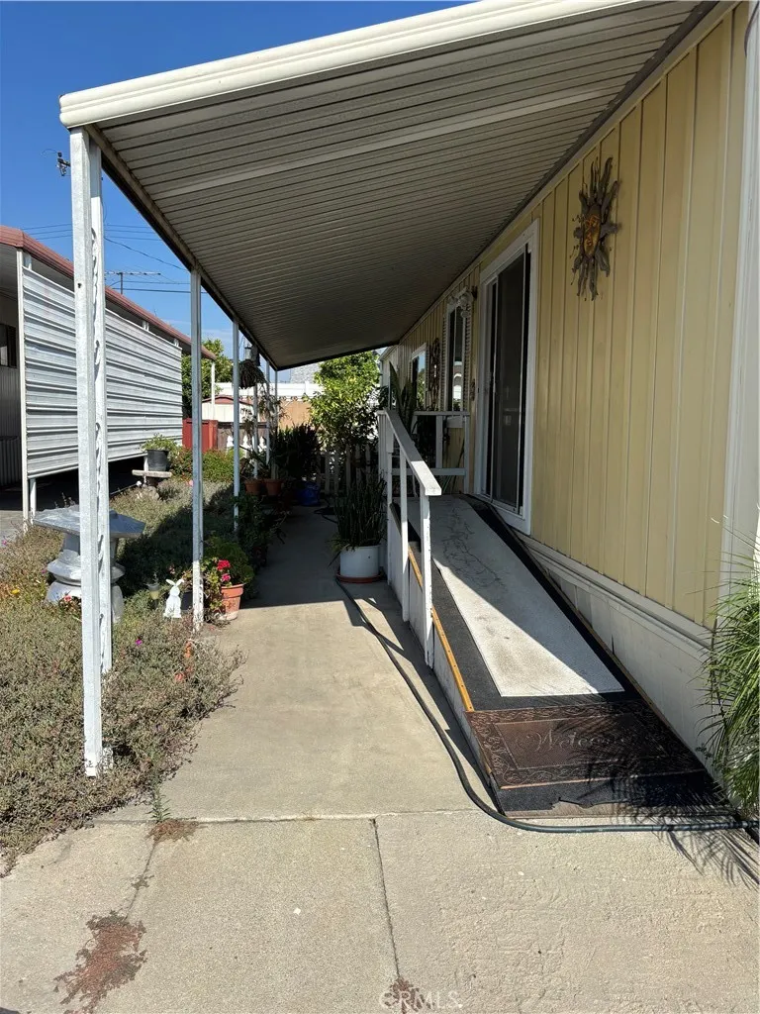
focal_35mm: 26
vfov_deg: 67.3
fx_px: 761
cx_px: 380
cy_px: 507
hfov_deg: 53.1
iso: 50
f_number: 1.6
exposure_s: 1/2933
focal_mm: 5.96
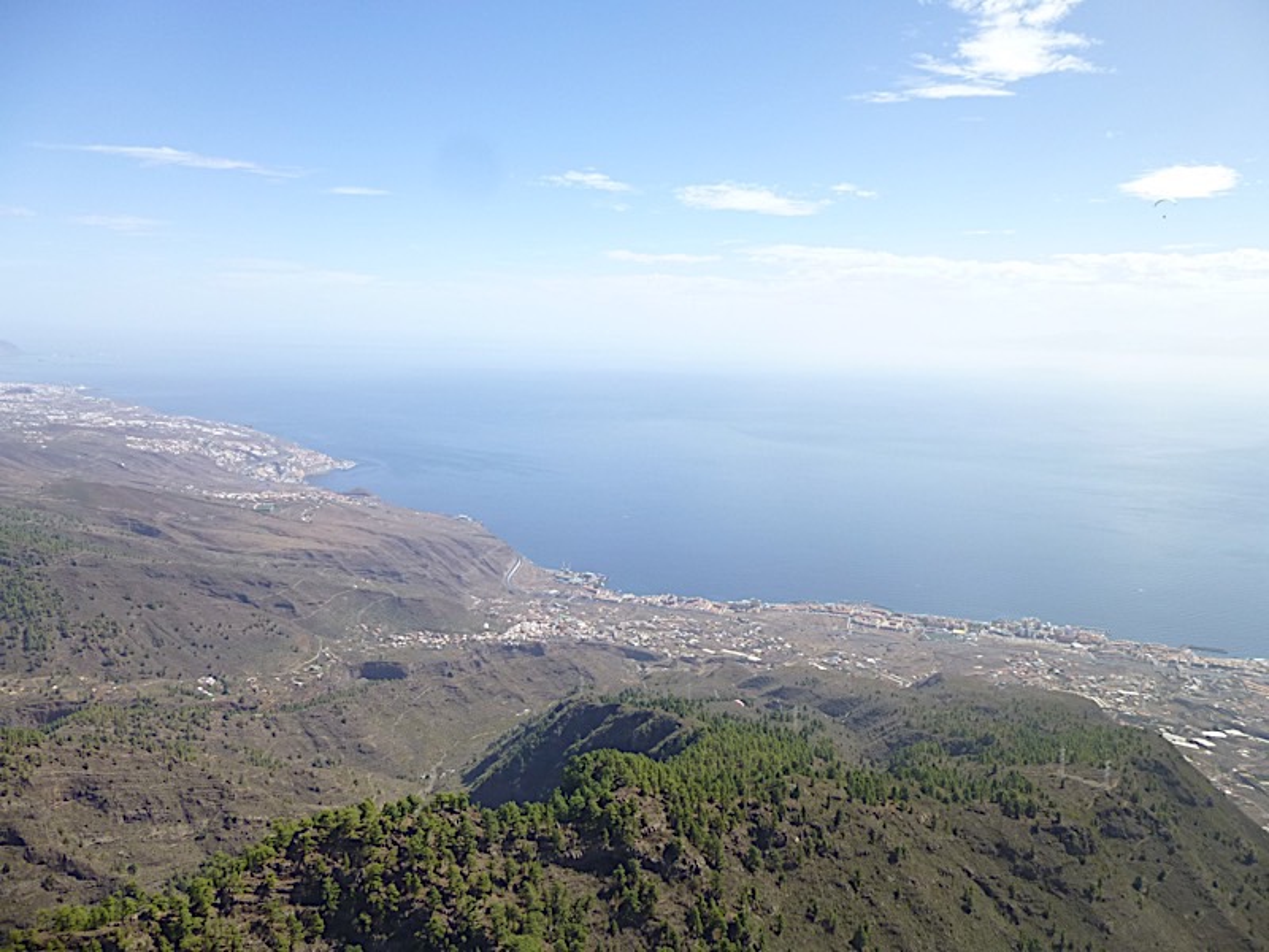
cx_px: 634
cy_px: 476
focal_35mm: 25
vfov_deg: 54.9
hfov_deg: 69.4
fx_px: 916
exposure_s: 1/1300
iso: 100
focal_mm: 4.5
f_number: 3.1
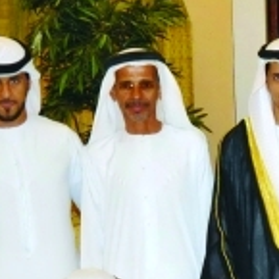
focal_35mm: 124
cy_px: 317
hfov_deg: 13.3
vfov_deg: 13.7
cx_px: 414
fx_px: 1131
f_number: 3.8
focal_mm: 22
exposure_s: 1/40
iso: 1250
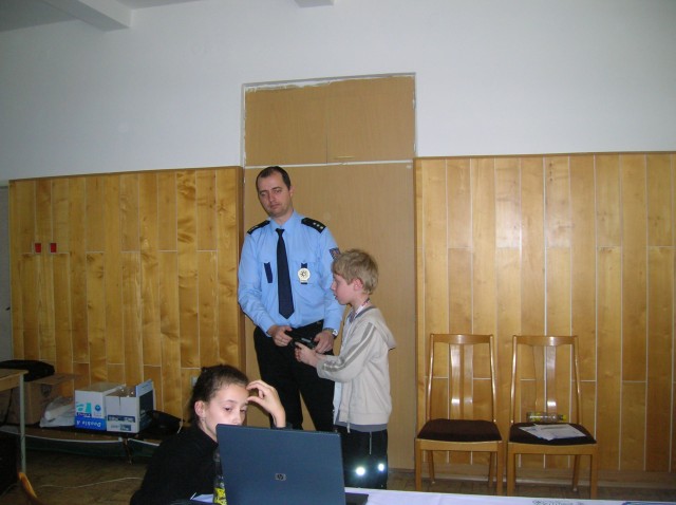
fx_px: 663
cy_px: 252
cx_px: 338
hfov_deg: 54.0
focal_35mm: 34
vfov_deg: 41.7
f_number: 2.9
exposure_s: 1/60.1
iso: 146
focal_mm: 5.7
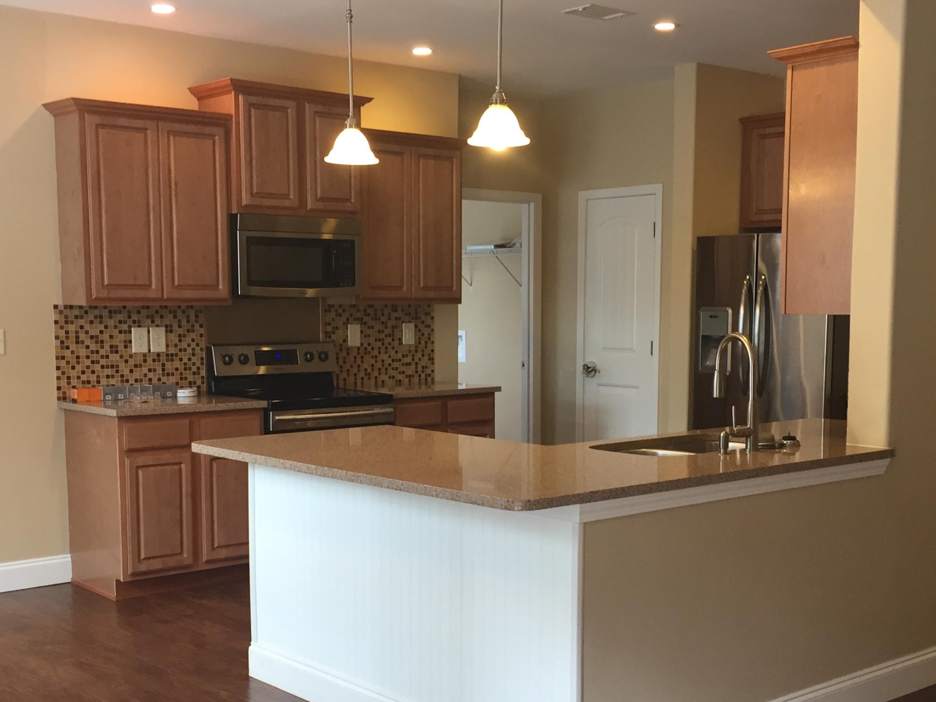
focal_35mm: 46
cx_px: 488
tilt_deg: -7.7
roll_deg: -0.8
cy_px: 452
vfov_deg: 31.3
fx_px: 1244
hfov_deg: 41.2
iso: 64
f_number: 2.2
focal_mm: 4.15
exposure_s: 1/30
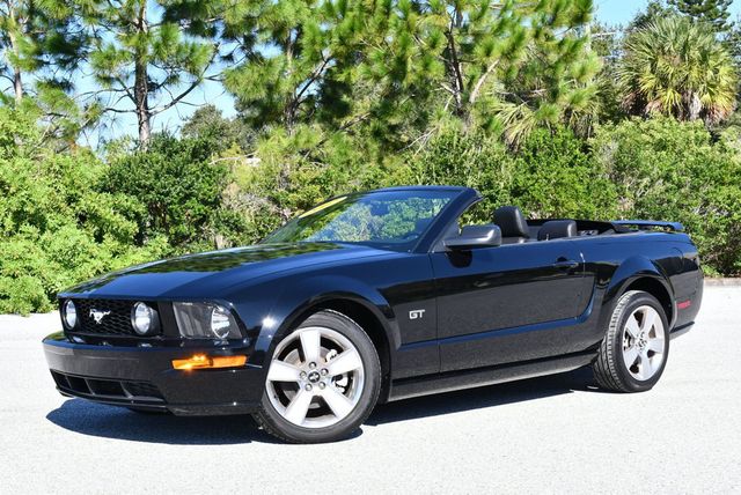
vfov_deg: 24.2
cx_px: 370
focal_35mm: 56
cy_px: 248
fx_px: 1154
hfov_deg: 35.6
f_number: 8
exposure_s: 1/250
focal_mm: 28
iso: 200
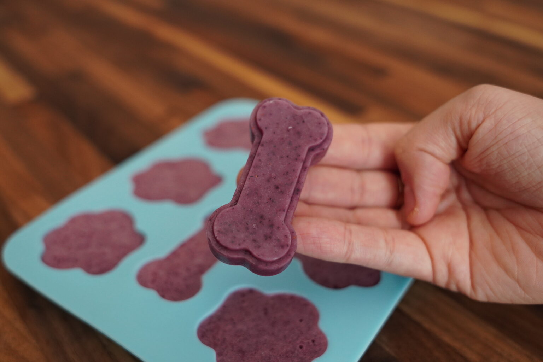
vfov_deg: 36.9
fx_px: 543
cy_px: 181
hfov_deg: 53.1
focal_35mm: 36
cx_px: 272
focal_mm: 24
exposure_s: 1/100
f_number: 2.8
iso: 1250
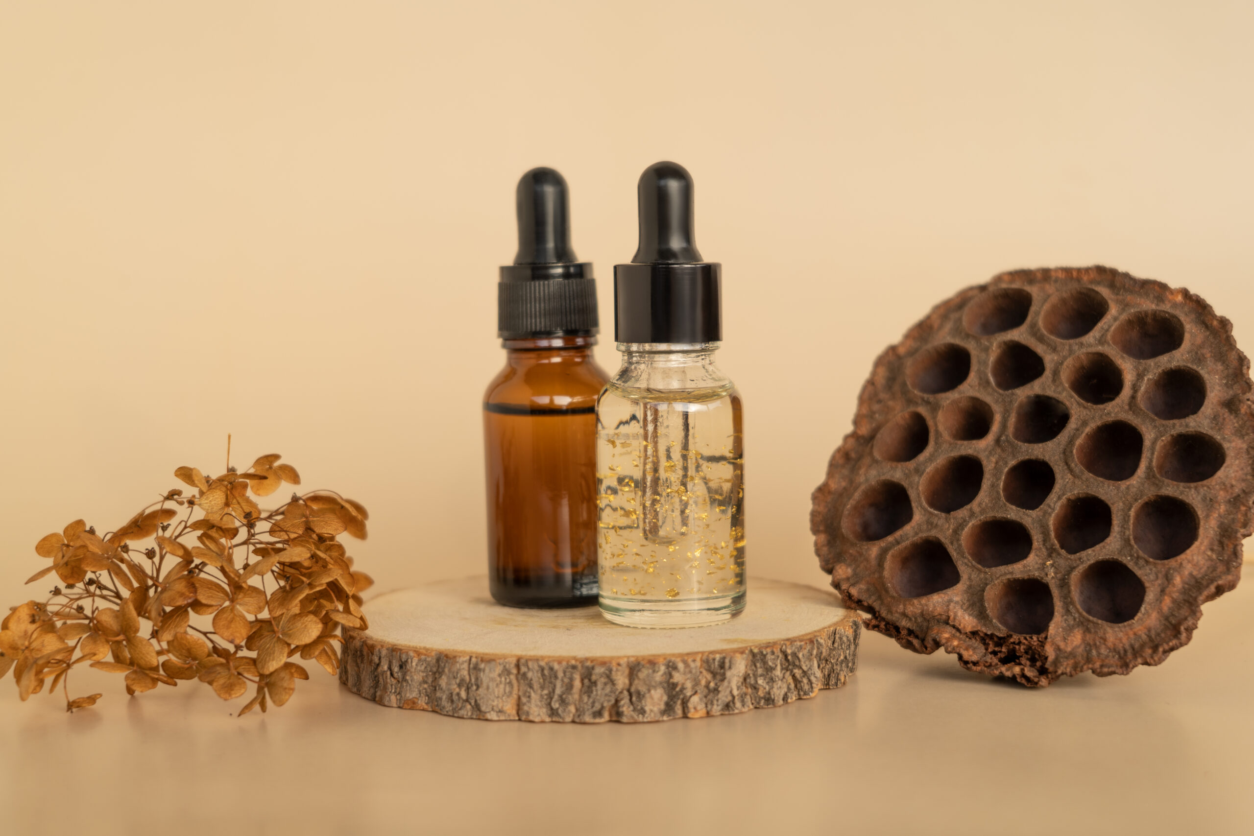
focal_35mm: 60
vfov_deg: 22.6
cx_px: 627
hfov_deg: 33.4
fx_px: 2090
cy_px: 418
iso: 50
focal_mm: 60
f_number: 5.6
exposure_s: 1/80
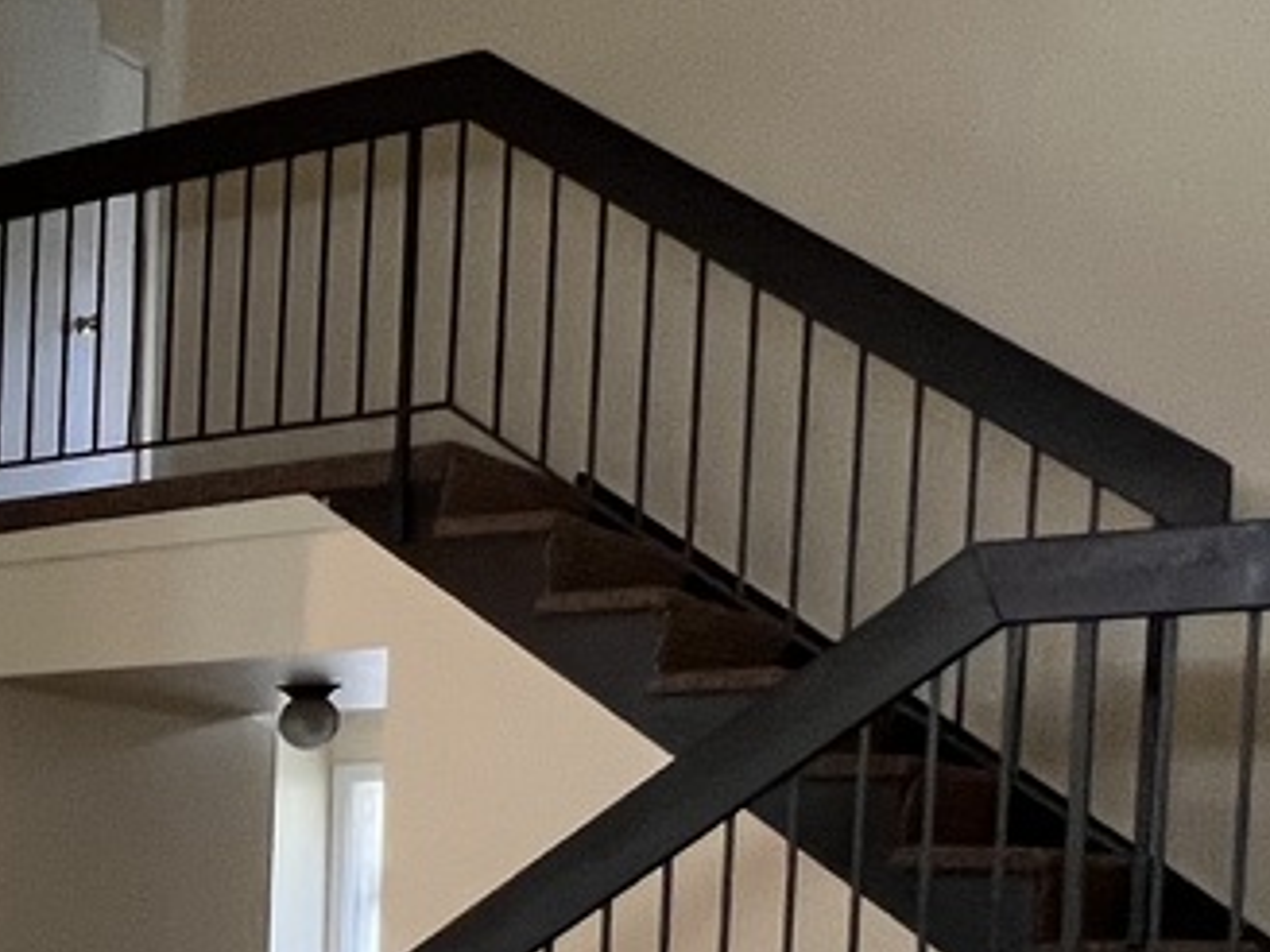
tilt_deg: -4.3
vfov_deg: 24.1
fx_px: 2091
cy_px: 1029
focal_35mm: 57
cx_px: -558
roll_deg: +0.4
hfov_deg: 26.2
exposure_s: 1/60
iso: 200
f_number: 1.8
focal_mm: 1.57
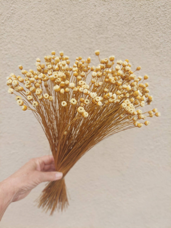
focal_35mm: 24
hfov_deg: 56.8
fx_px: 158
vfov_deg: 71.6
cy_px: 114
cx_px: 86
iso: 40
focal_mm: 5.23
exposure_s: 1/333
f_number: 1.8
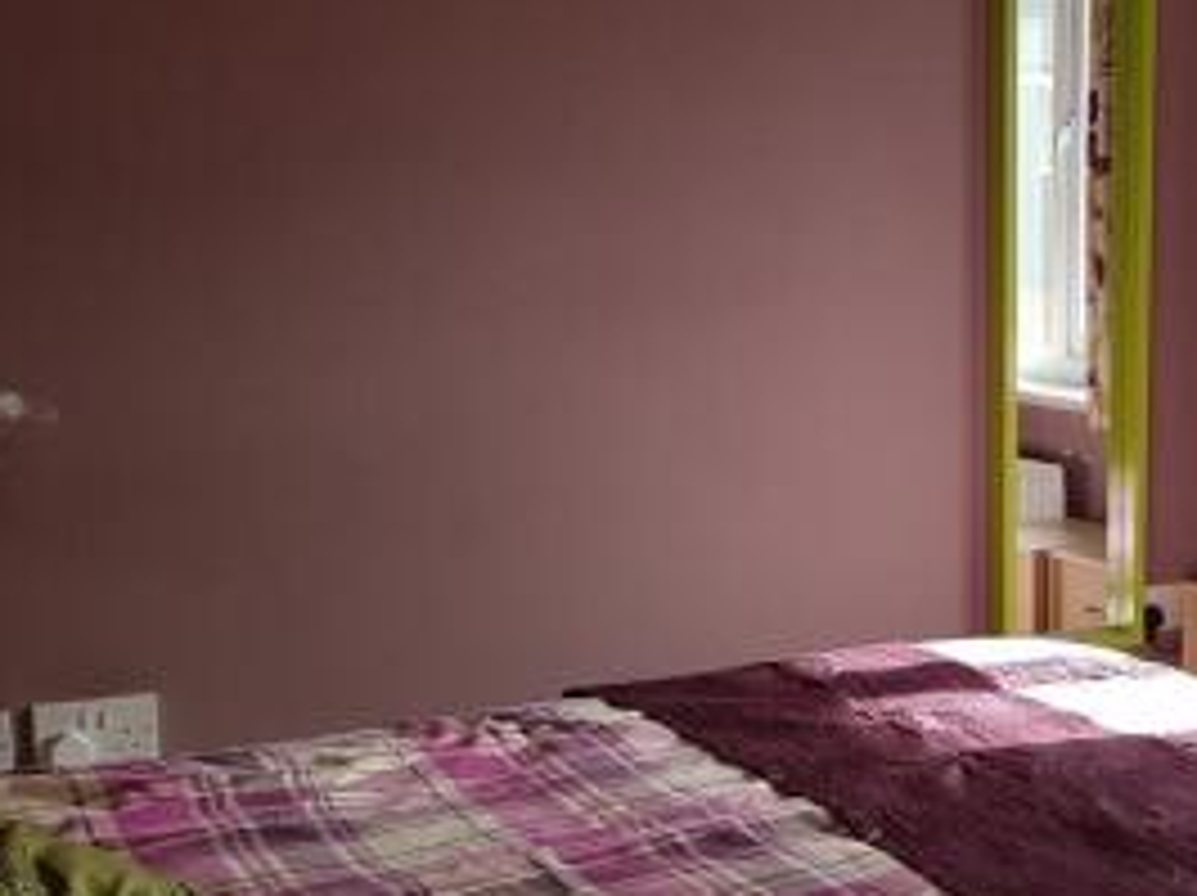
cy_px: 606
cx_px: 1262
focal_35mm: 57
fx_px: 1969
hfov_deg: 30.8
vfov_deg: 25.5
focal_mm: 4.2
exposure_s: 1/212
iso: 50
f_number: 1.7
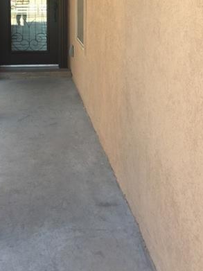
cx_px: 61
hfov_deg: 25.5
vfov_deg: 32.5
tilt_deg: -6.7
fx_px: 446
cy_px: 39
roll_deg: +0.7
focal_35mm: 57
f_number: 2.2
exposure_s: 1/122
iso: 25
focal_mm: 4.15
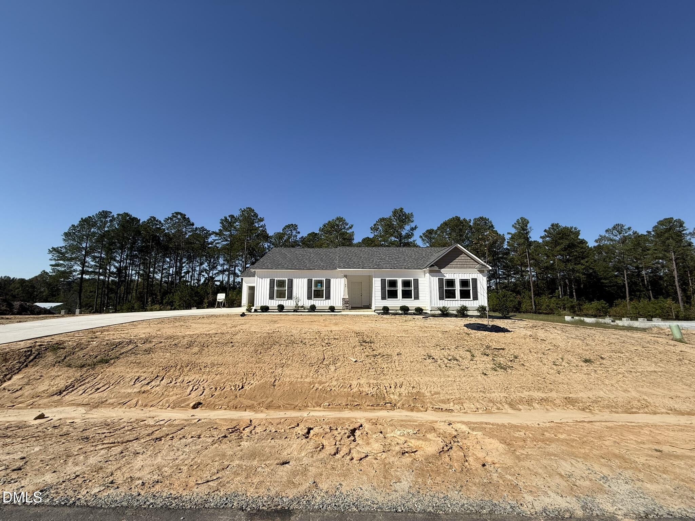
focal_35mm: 14
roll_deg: -0.2
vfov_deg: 85.7
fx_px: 281
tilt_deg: +8.3
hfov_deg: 102.1
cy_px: 260
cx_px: 348
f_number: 2.2
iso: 50
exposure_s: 1/3125
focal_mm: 2.22
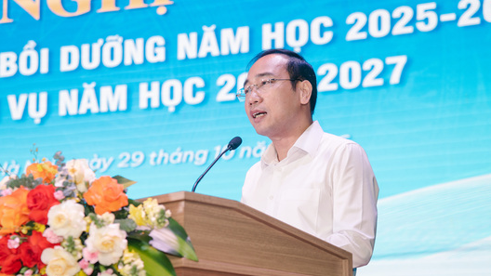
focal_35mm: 100
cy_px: 192
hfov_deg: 21.4
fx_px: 1302
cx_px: 229
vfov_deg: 12.1
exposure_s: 1/100
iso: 250
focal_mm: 70
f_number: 3.2
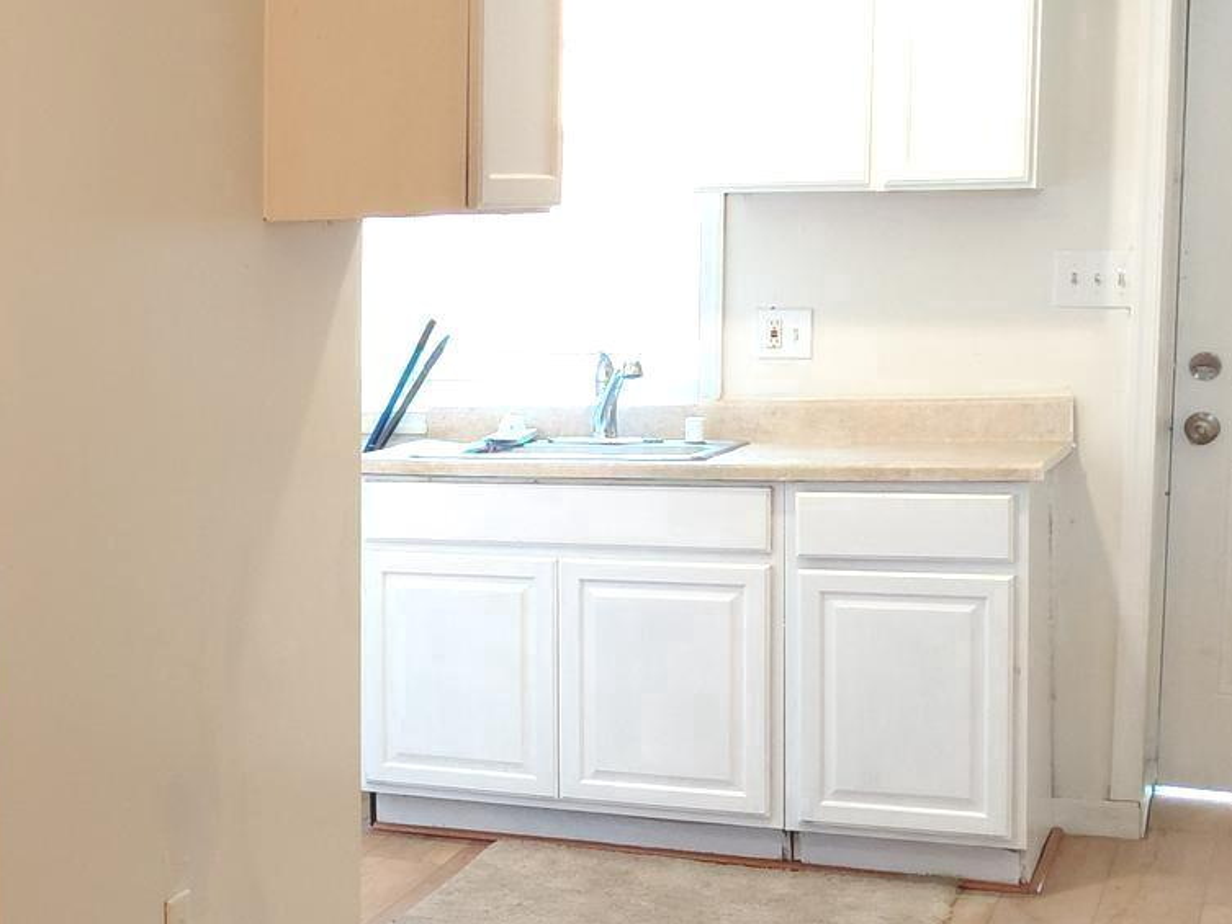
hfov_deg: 24.9
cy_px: 458
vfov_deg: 21.6
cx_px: -353
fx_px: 2421
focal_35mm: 68
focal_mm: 4.69
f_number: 1.8
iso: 250
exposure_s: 1/60
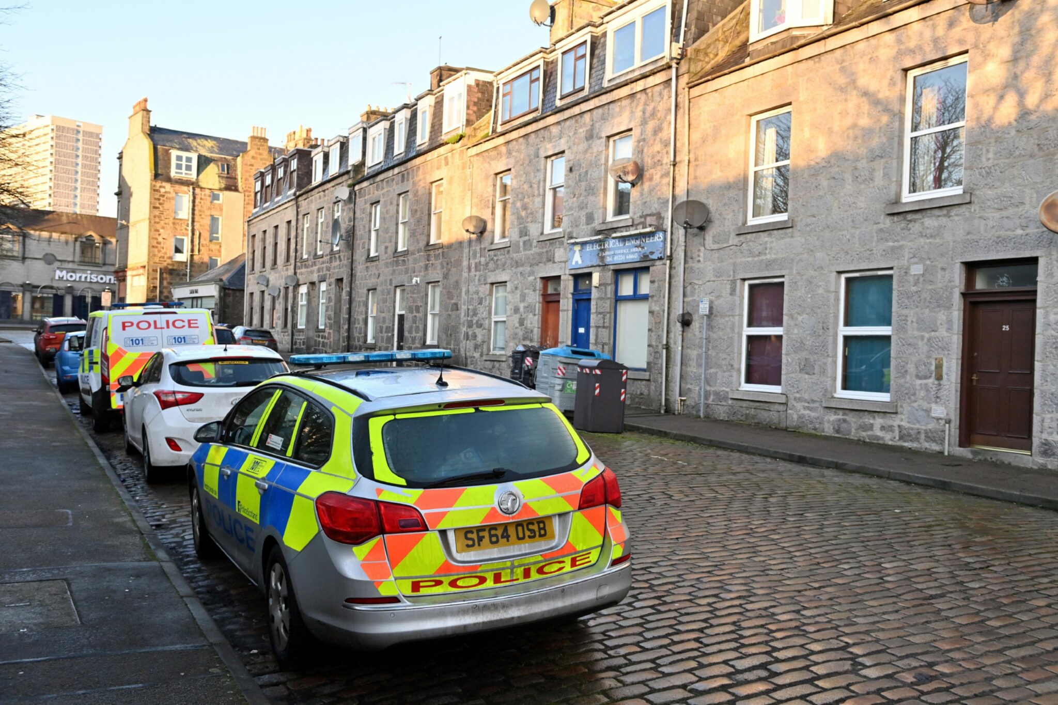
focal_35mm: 32
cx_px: 529
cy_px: 352
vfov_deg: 41.1
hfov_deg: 58.7
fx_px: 940
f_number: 5.6
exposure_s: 1/200
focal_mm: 32
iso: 400
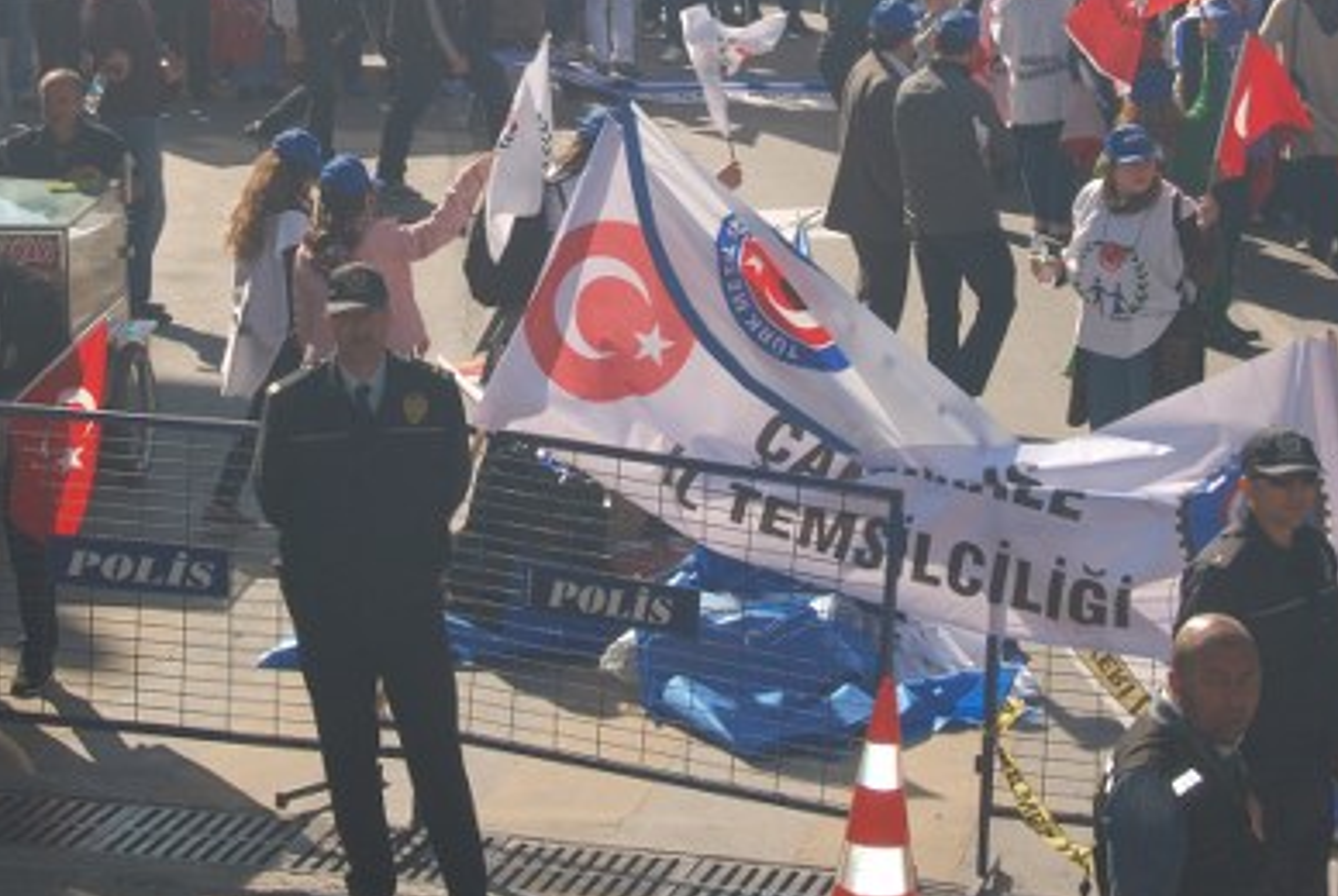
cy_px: 79
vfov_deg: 10.1
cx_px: 597
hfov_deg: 15.1
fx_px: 5062
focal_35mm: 136
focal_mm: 44
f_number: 9
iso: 100
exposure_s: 1/200
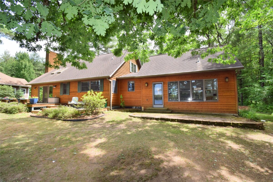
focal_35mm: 15
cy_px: 91
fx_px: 114
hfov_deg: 100.4
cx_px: 136
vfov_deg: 77.3
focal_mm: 10
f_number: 9
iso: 320
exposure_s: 1/200
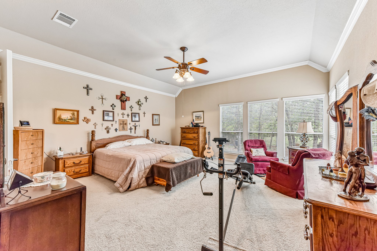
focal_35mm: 14
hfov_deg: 104.3
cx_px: 188
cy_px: 126
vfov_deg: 81.2
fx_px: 147
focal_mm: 14
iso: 720
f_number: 8
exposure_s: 1/15
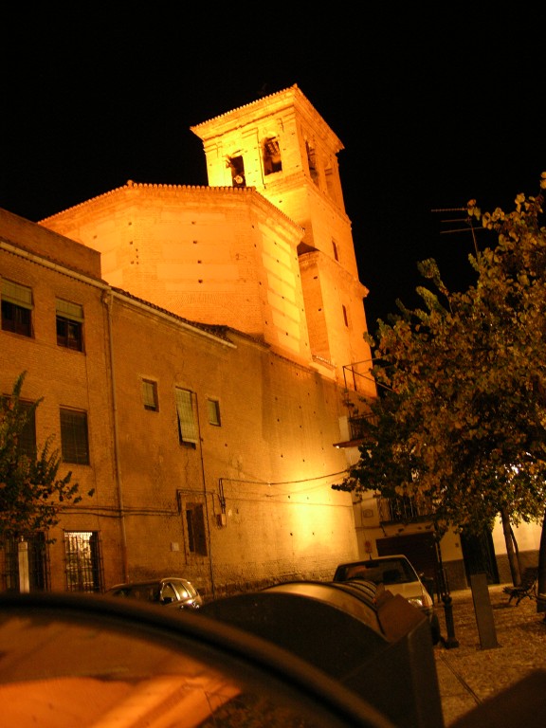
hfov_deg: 40.7
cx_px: 273
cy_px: 364
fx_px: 736
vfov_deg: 52.6
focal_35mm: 35
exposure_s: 1/1.7
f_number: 2.8
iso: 200
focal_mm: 8.9
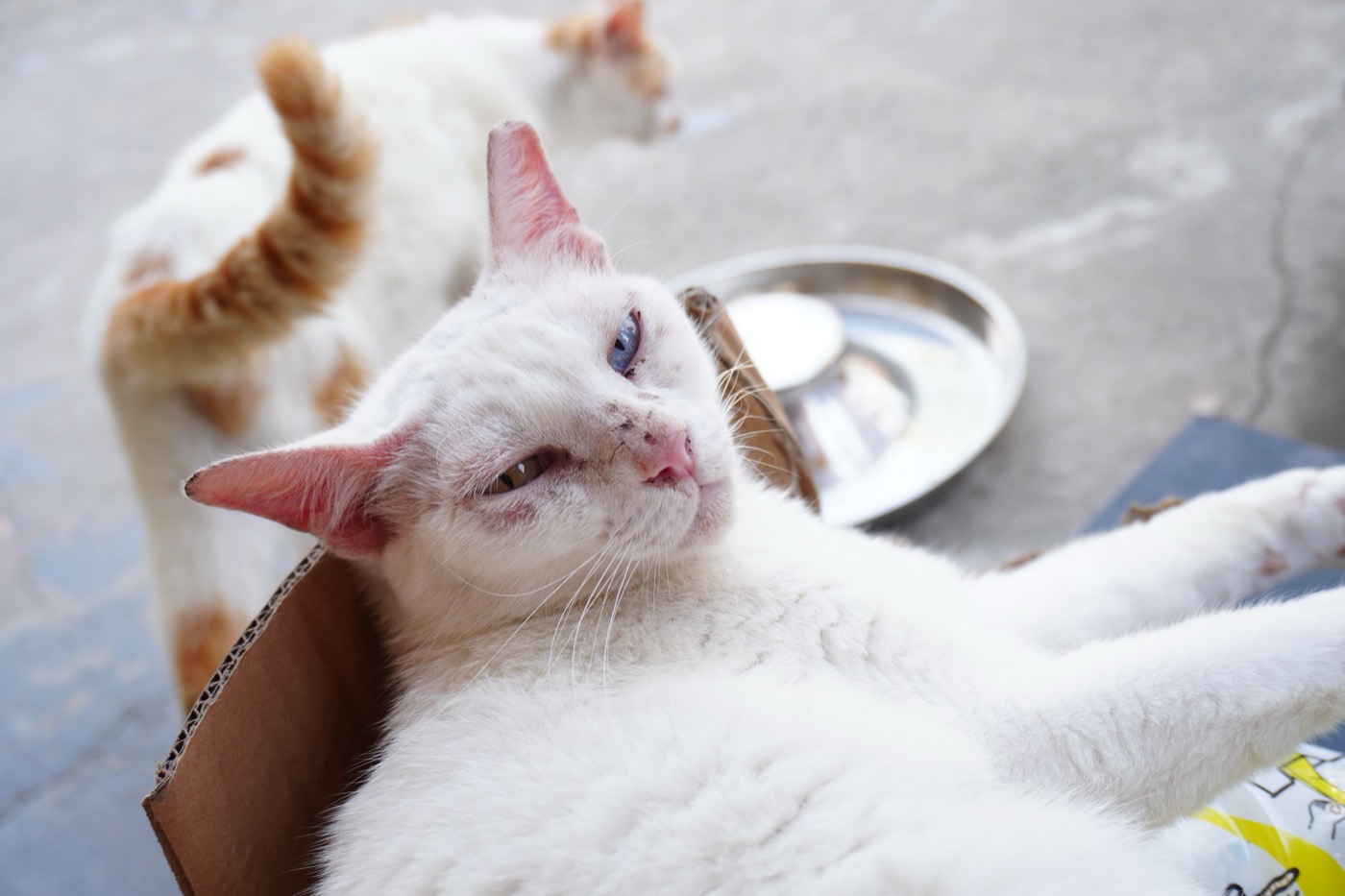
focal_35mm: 38
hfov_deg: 51.3
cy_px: 448
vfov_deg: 35.5
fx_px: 1401
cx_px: 672
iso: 160
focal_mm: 25
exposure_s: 1/100
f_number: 4.5
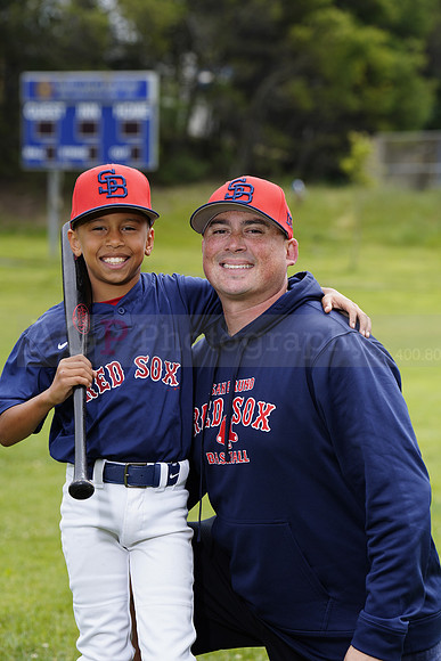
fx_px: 2681
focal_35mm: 146
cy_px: 330
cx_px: 220
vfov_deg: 14.1
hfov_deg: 9.4
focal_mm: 146
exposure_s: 1/250
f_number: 6.3
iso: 100
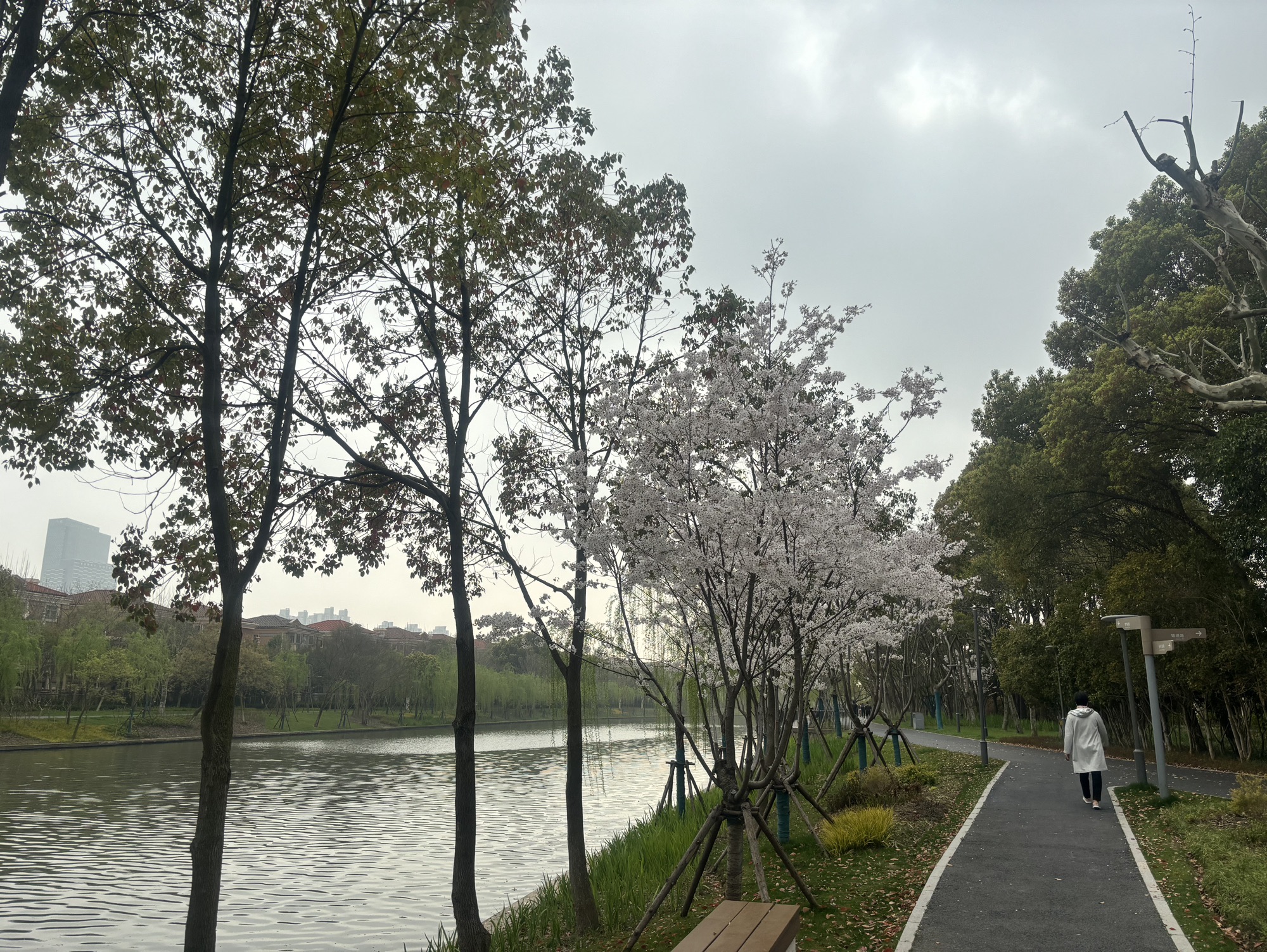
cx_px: 634
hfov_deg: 67.3
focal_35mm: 26
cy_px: 476
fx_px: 952
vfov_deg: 53.1
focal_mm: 5.96
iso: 50
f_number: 1.6
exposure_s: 1/2857
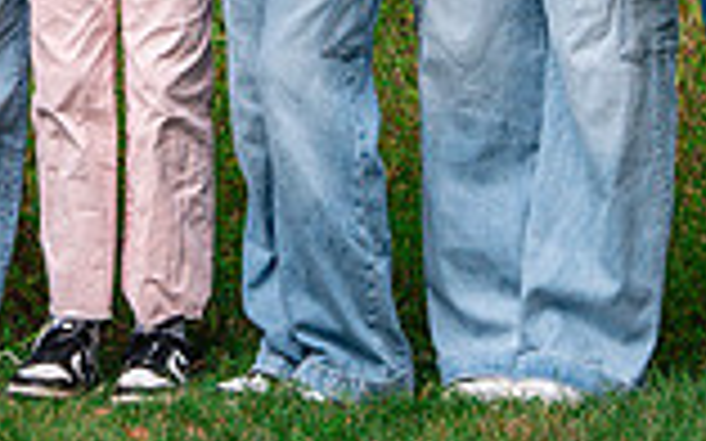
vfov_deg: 3.0
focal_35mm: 434
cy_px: -294
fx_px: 8348
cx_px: 171
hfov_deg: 4.8
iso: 640
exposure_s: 1/500
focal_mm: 105
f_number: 8
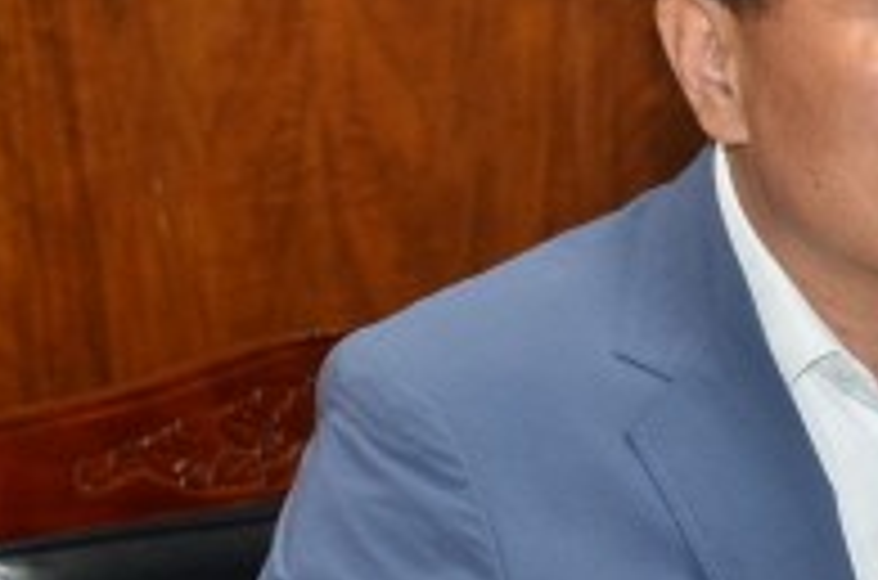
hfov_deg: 7.3
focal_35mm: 279
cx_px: 1040
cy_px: 229
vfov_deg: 4.9
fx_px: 6788
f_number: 4
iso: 800
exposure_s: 1/60
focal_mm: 66
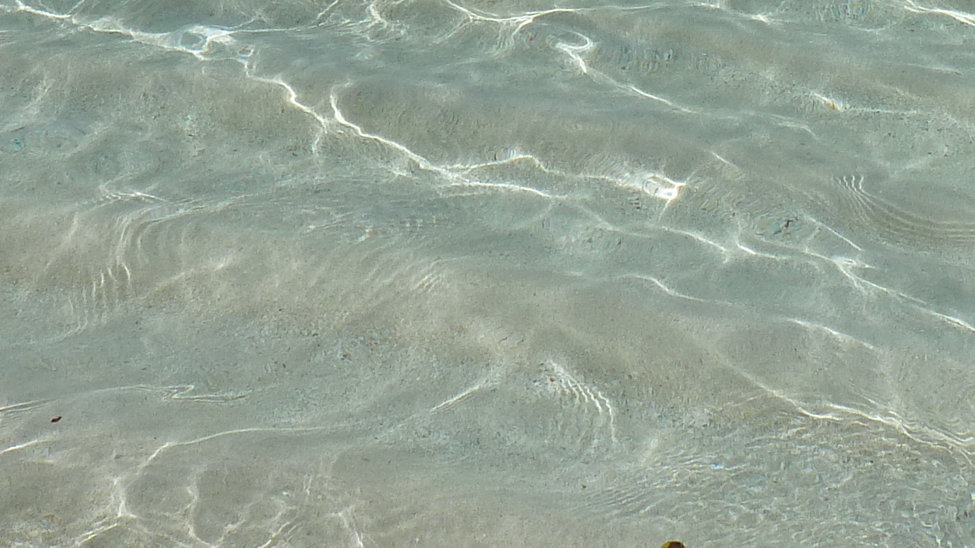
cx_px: 663
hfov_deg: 20.9
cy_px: -405
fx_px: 2637
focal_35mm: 102
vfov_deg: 11.1
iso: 80
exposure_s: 1/800
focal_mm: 5.7
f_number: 5.6
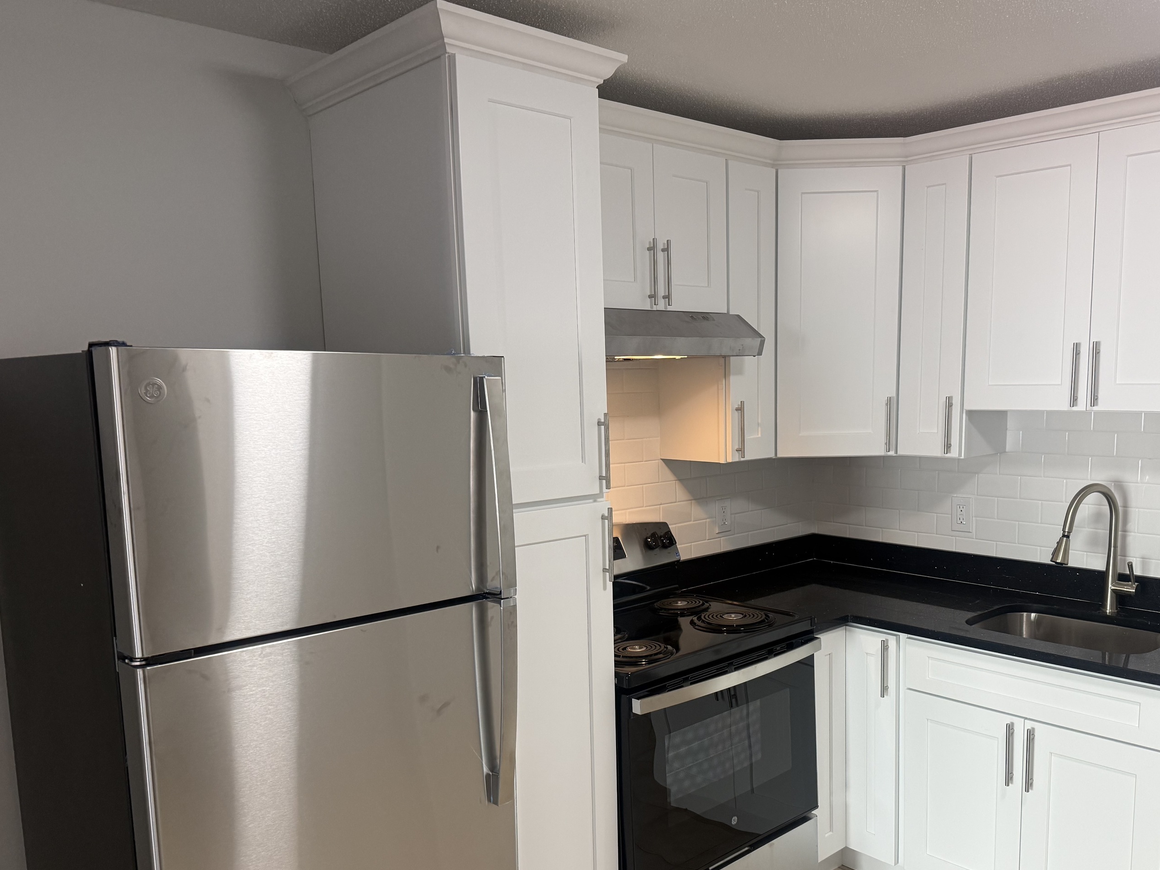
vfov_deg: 48.0
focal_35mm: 29
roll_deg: +1.3
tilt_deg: -8.5
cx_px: 676
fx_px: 972
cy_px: 518
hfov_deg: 61.3
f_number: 1.78
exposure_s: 1/120
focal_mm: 6.76
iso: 200
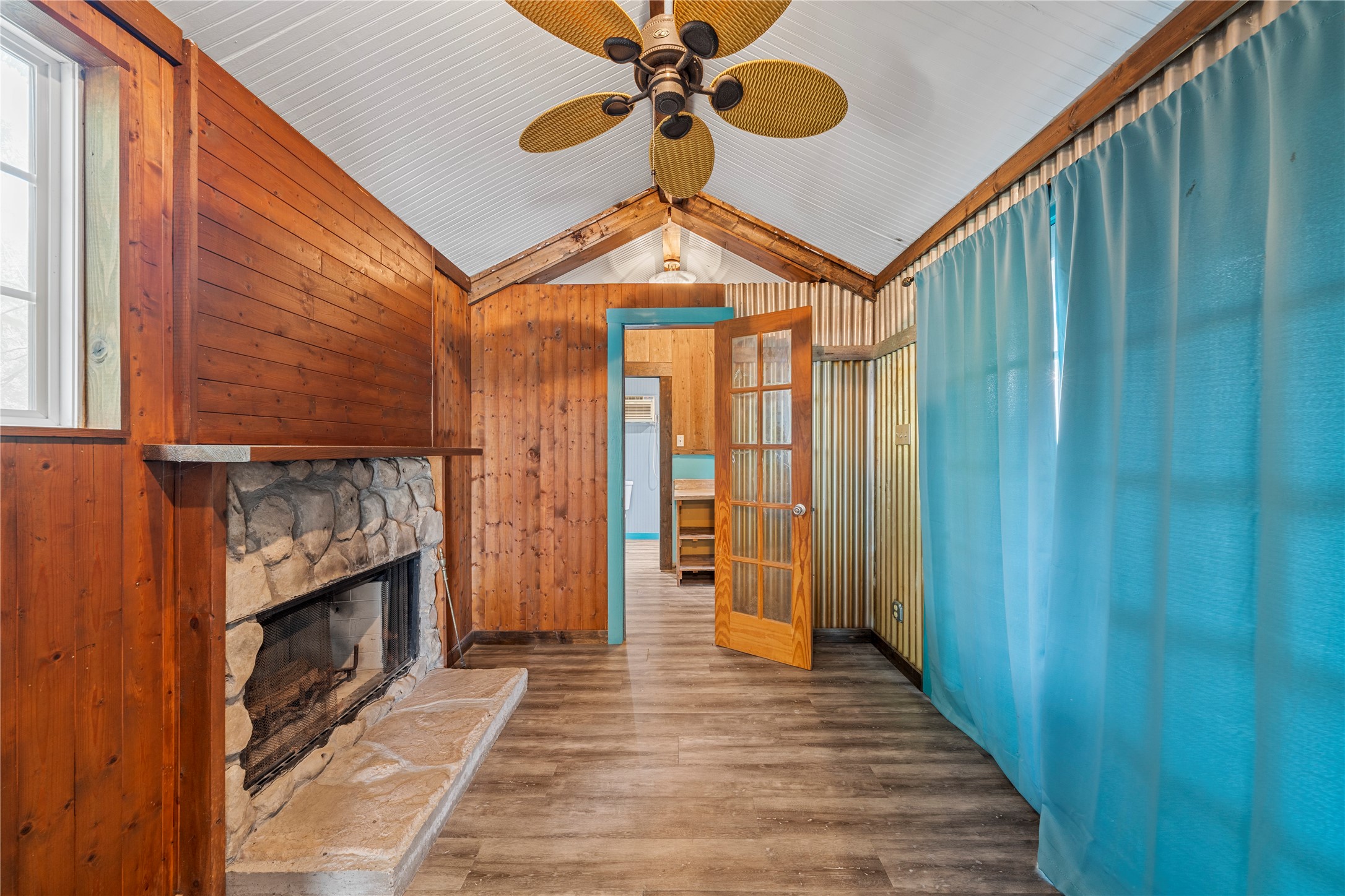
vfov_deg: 85.4
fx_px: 486
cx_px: 672
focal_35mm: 13
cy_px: 448
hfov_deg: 108.3
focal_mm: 13
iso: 250
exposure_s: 8
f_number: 9
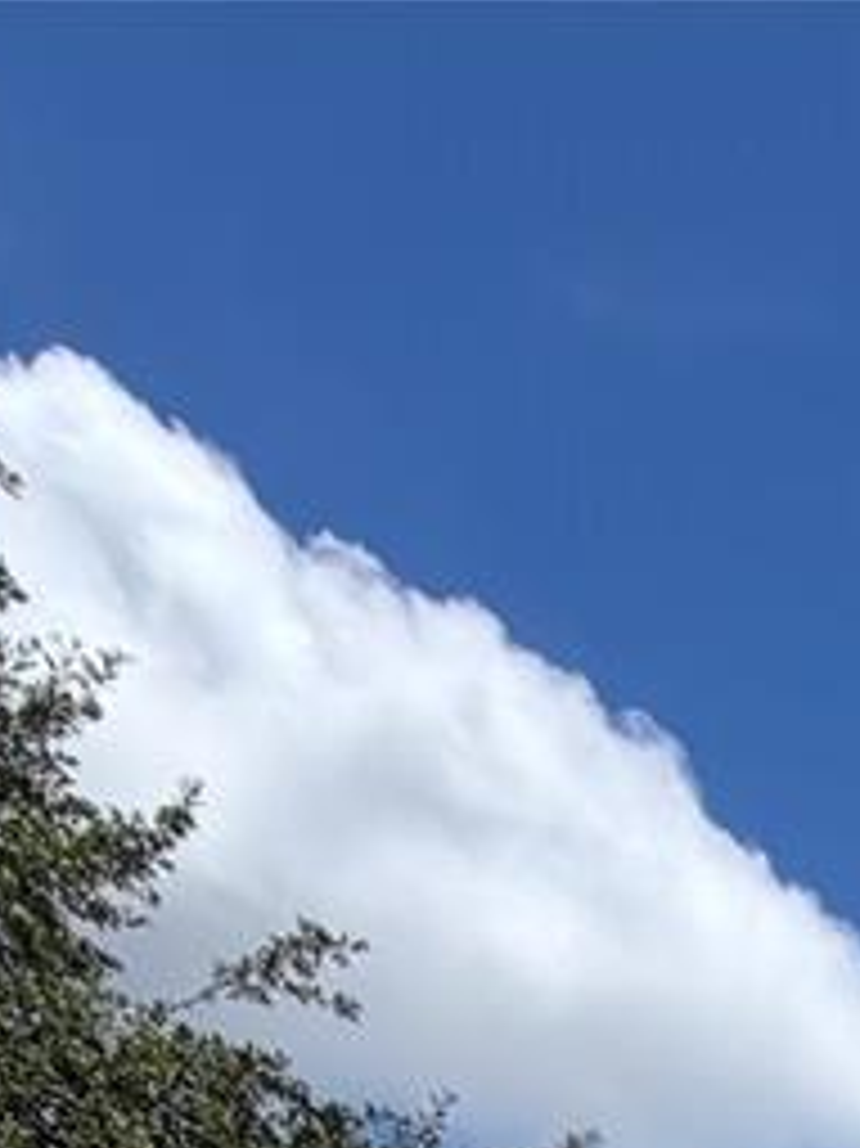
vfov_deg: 15.7
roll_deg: +1.6
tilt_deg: -13.0
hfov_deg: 16.5
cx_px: 1747
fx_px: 2188
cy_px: 2697
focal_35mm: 66
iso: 20
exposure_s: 1/1613
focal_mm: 2.22
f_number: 2.2
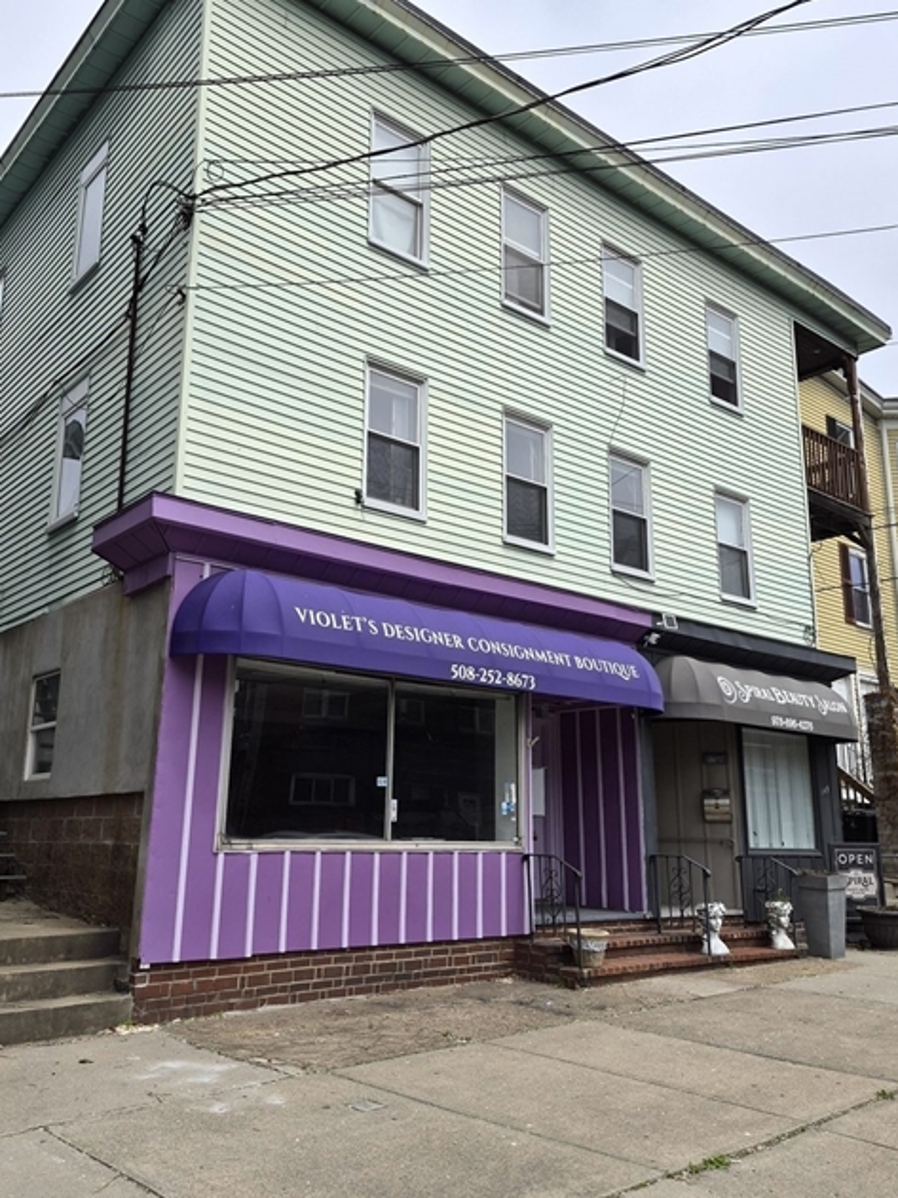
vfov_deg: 63.5
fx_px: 969
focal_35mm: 28
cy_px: 600
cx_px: 416
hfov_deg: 49.7
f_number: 1.8
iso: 64
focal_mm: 5.4
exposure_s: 1/7696
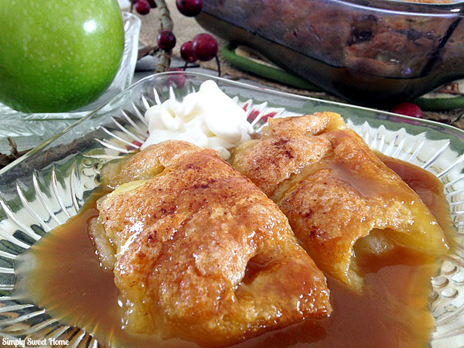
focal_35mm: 33
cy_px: 174
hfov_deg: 55.4
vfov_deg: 42.9
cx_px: 232
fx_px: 442
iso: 80
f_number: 2.4
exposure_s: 1/20
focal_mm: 4.12
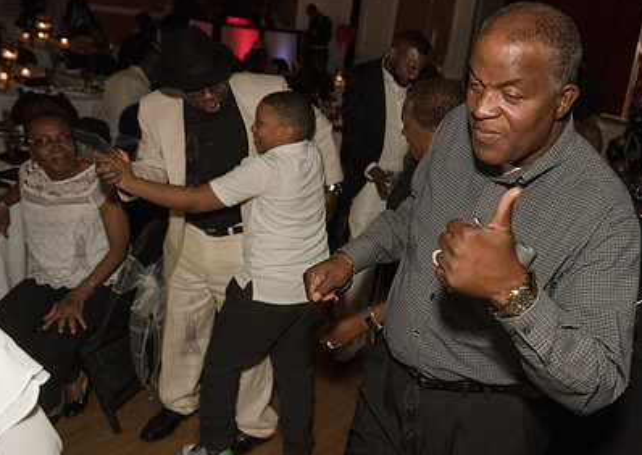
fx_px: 709
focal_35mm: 39
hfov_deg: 47.1
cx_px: 474
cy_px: 219
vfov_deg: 35.6
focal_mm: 24
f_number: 3.5
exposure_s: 1/320
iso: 2000
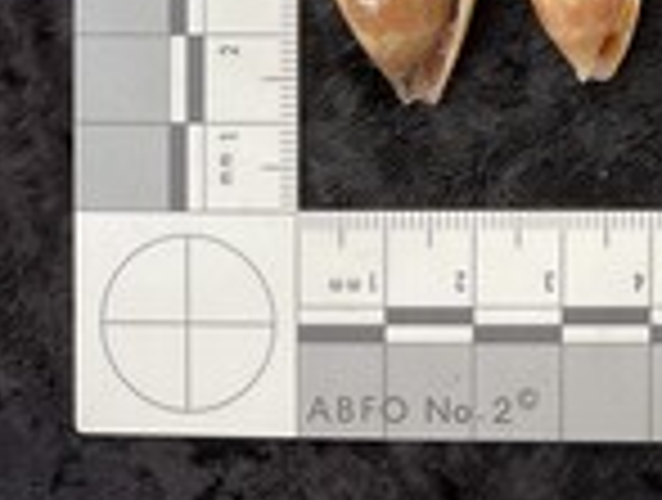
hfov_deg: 25.4
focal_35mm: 69
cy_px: -52
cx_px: 779
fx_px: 1323
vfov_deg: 20.4
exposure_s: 1/60
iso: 64
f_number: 1.8
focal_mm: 3
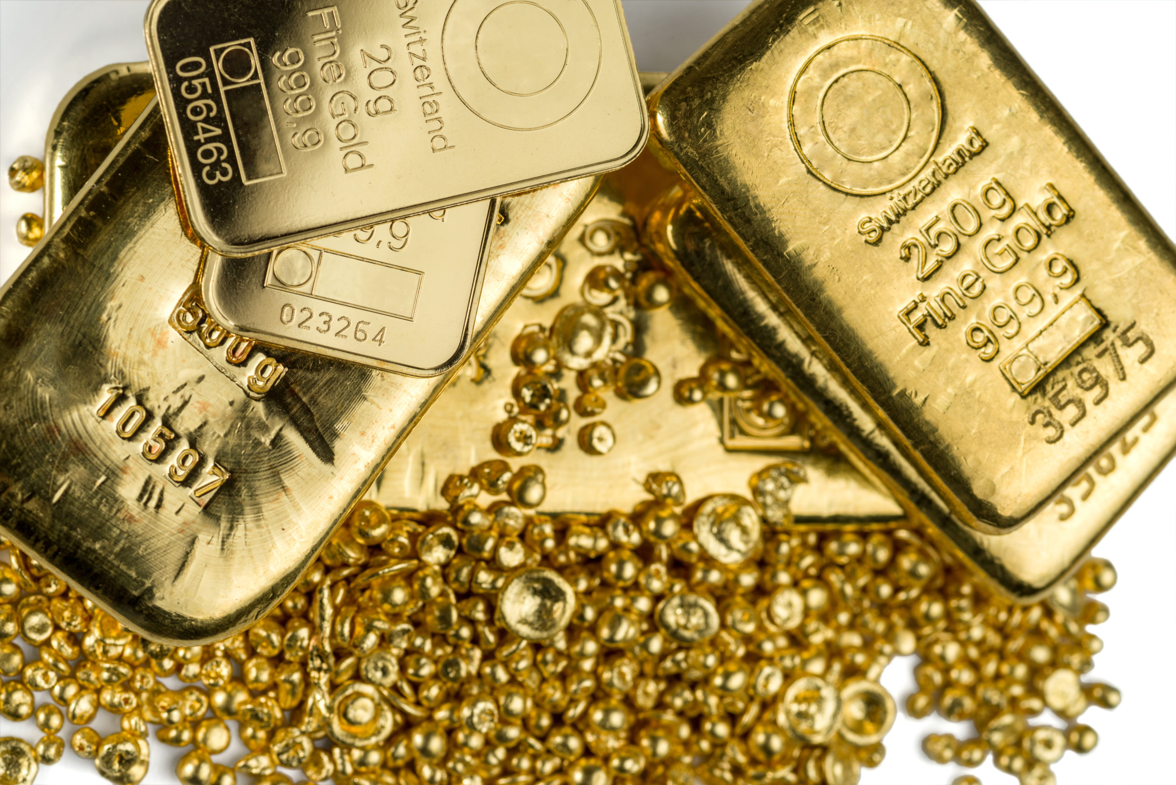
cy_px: 392
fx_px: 3268
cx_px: 588
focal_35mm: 100
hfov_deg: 20.4
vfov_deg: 13.7
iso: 200
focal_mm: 100
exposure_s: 1/200
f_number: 11
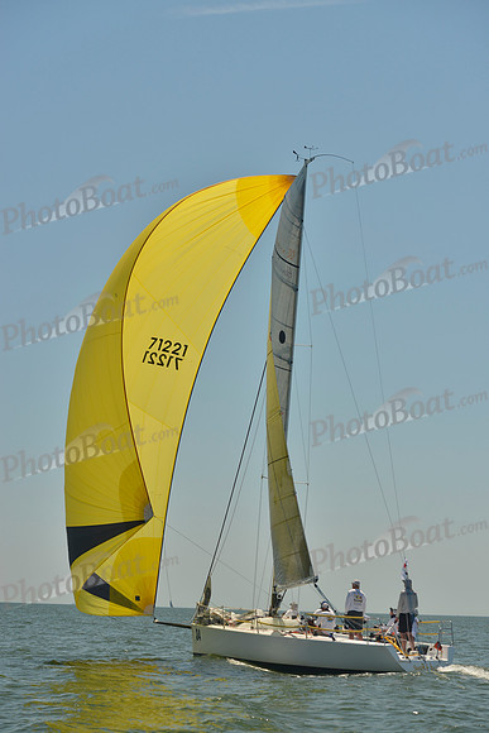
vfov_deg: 28.8
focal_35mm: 70
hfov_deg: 19.5
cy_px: 366
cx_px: 244
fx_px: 1425
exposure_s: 1/800
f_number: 7.1
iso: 200
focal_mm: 70
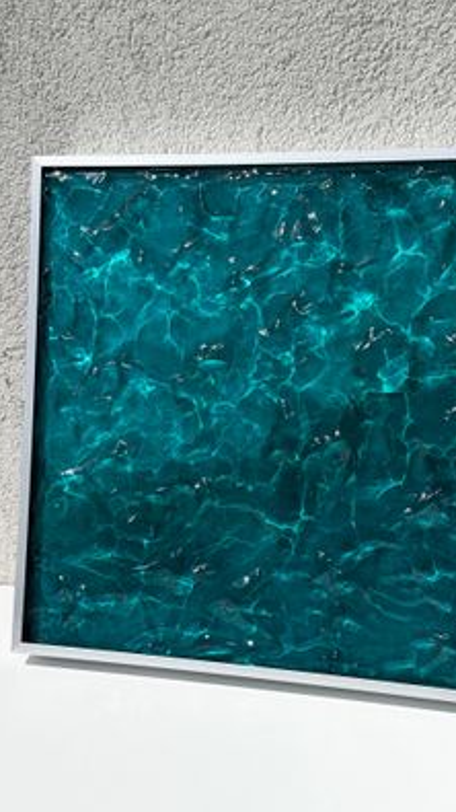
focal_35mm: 53
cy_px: 409
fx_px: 1140
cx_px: 288
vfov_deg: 39.2
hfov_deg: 22.6
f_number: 1.8
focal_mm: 6.8
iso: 80
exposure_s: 1/12500
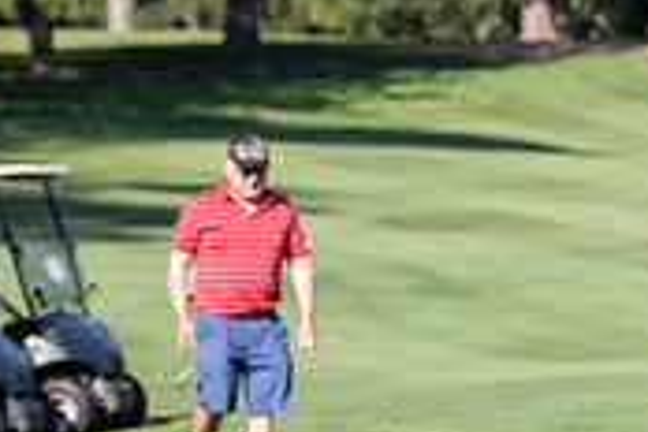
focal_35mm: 333
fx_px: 5994
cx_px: 950
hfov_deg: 6.1
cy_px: 169
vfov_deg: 4.1
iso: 100
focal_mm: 100
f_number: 3.5
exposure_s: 1/400
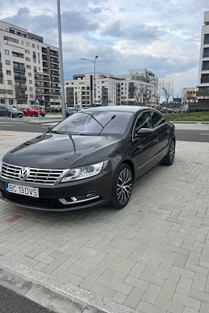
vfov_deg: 65.4
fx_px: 243
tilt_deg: -12.2
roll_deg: -0.3
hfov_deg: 46.4
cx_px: 115
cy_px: 161
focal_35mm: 28
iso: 50
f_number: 1.5
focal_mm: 5.7
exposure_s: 1/1019
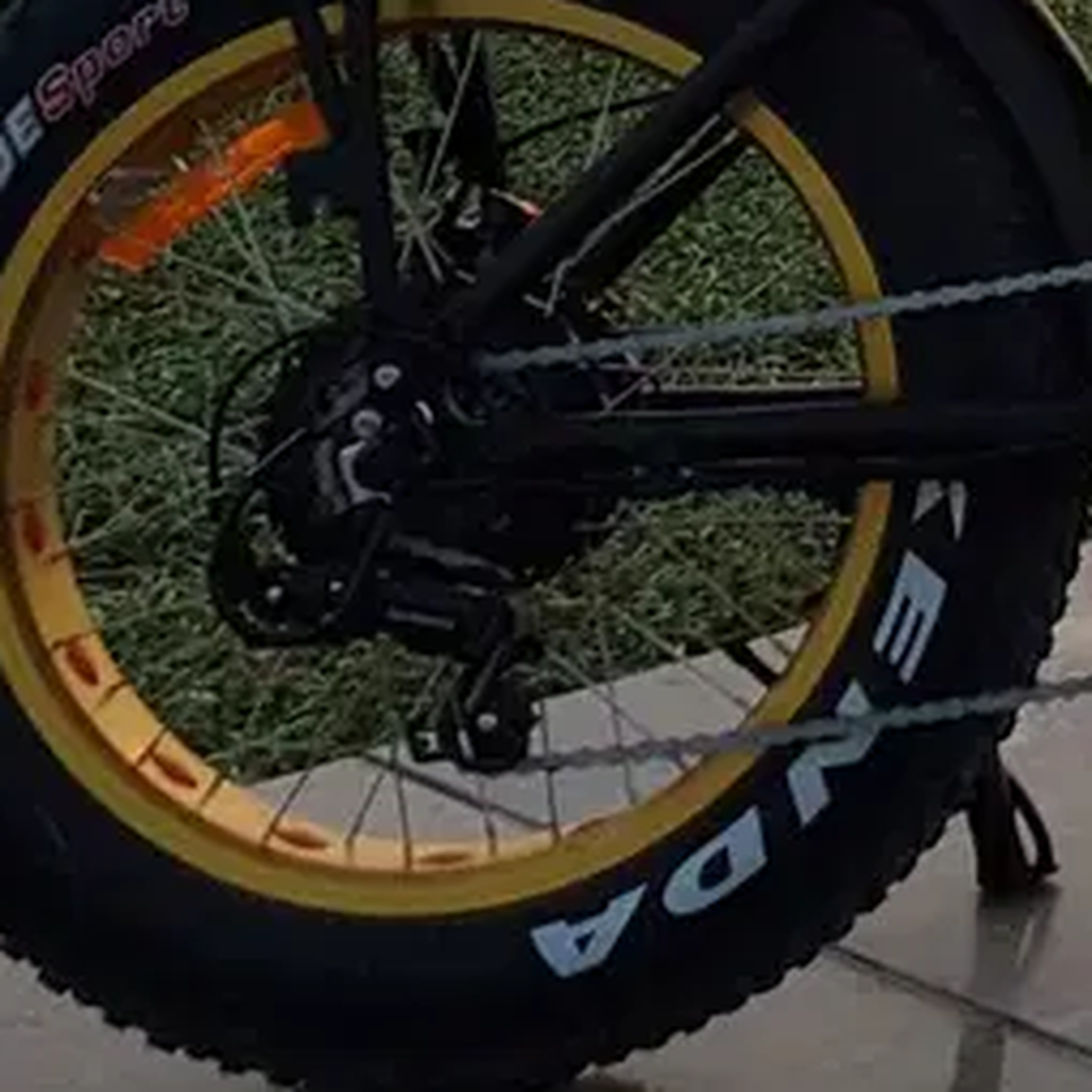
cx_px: 1816
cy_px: -437
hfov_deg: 14.6
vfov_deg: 15.2
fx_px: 3855
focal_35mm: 108
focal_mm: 4.2
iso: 40
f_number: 1.7
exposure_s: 1/602
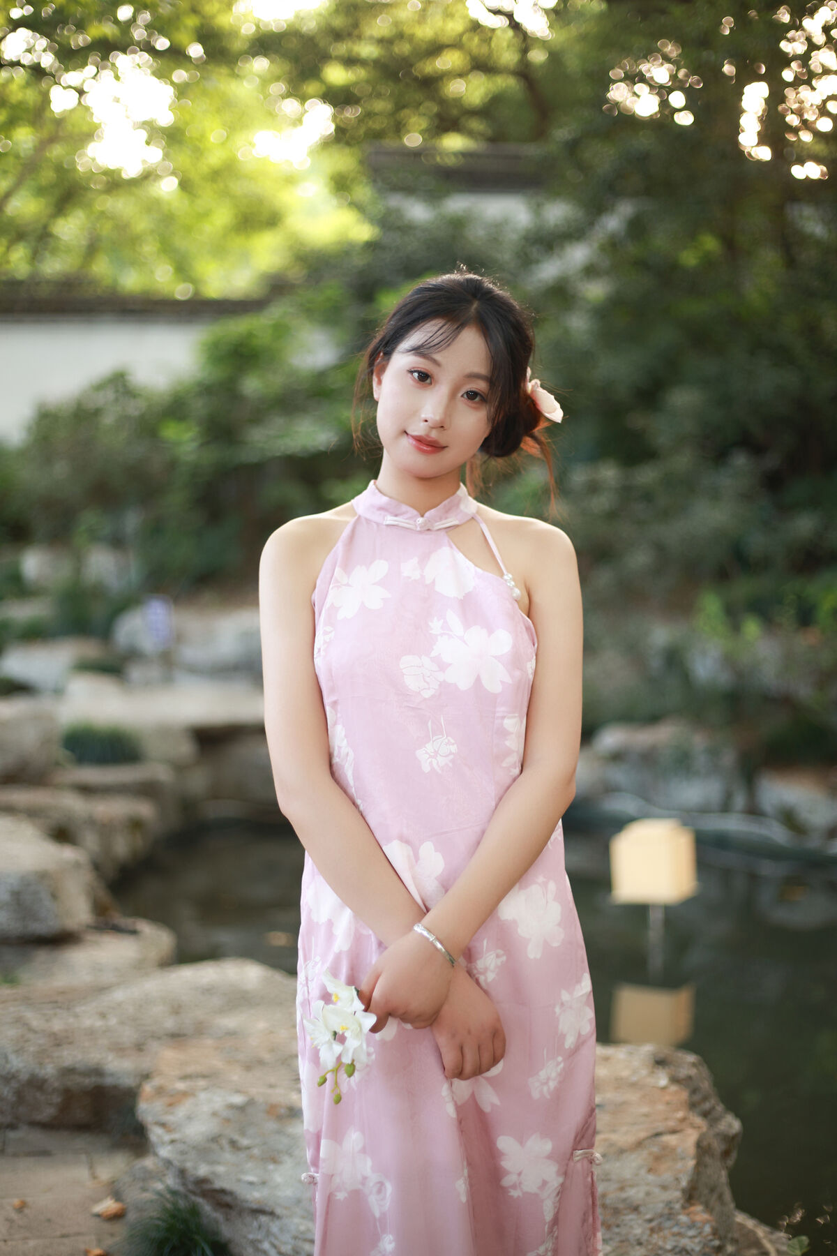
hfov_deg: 27.5
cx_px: 418
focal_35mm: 49
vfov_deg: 40.3
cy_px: 628
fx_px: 1709
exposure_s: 1/125
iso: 640
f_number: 1.8
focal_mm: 50
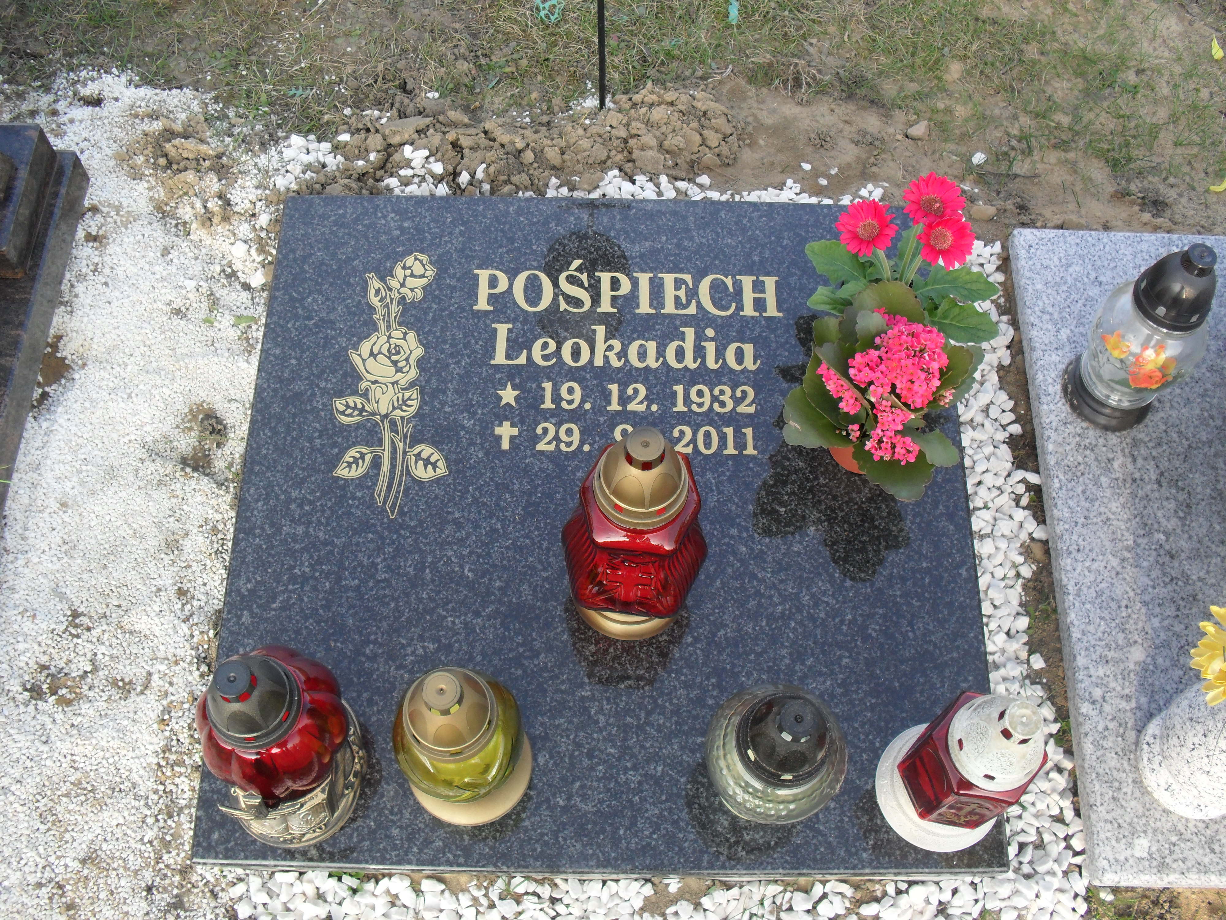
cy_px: 460
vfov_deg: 40.7
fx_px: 1240
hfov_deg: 52.6
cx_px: 613
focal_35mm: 35
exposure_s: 1/125
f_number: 3.2
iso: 100
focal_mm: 6.3
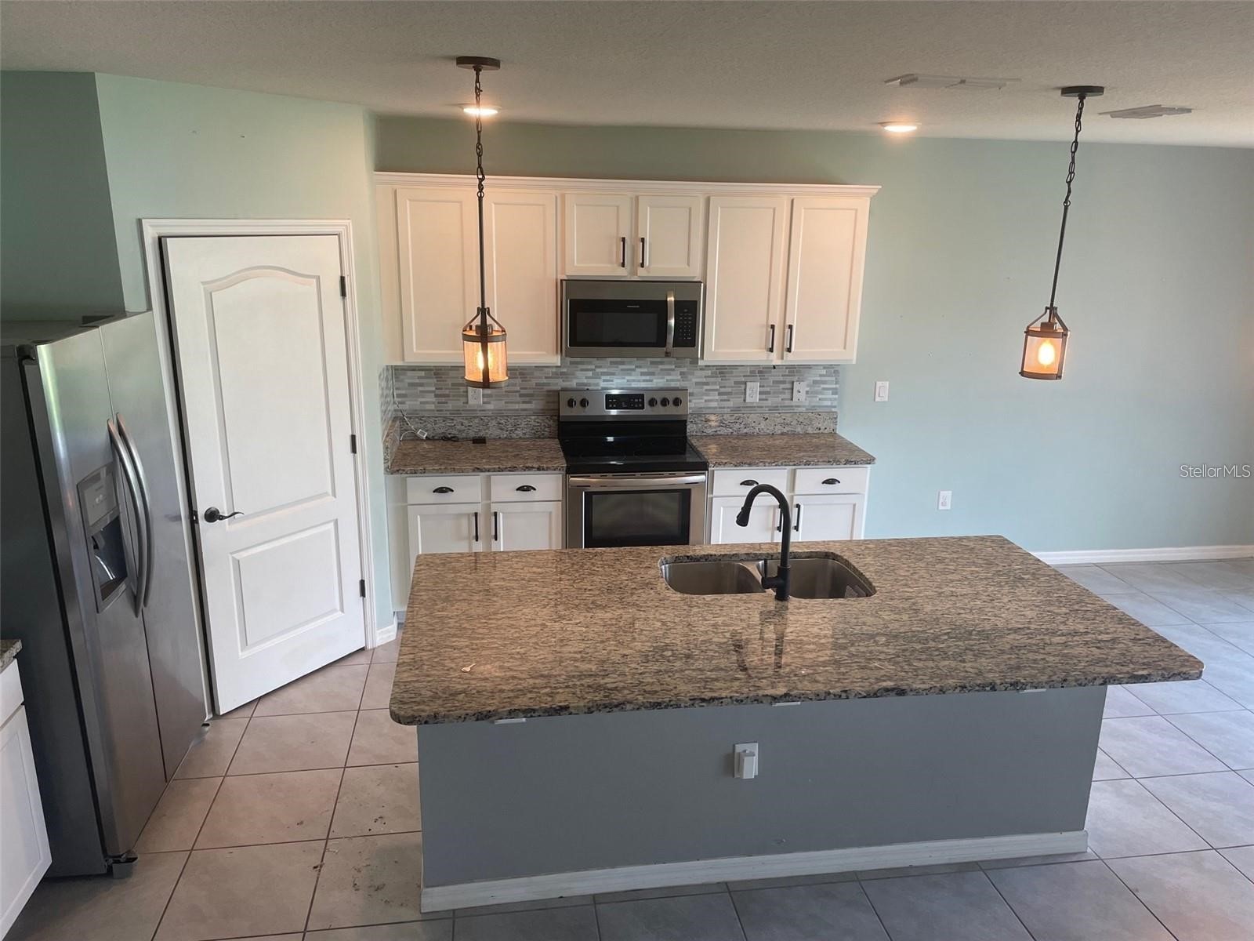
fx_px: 942
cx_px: 627
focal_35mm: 26
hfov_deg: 67.3
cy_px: 470
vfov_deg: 53.1
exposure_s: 1/120
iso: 100
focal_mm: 4.2
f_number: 1.6
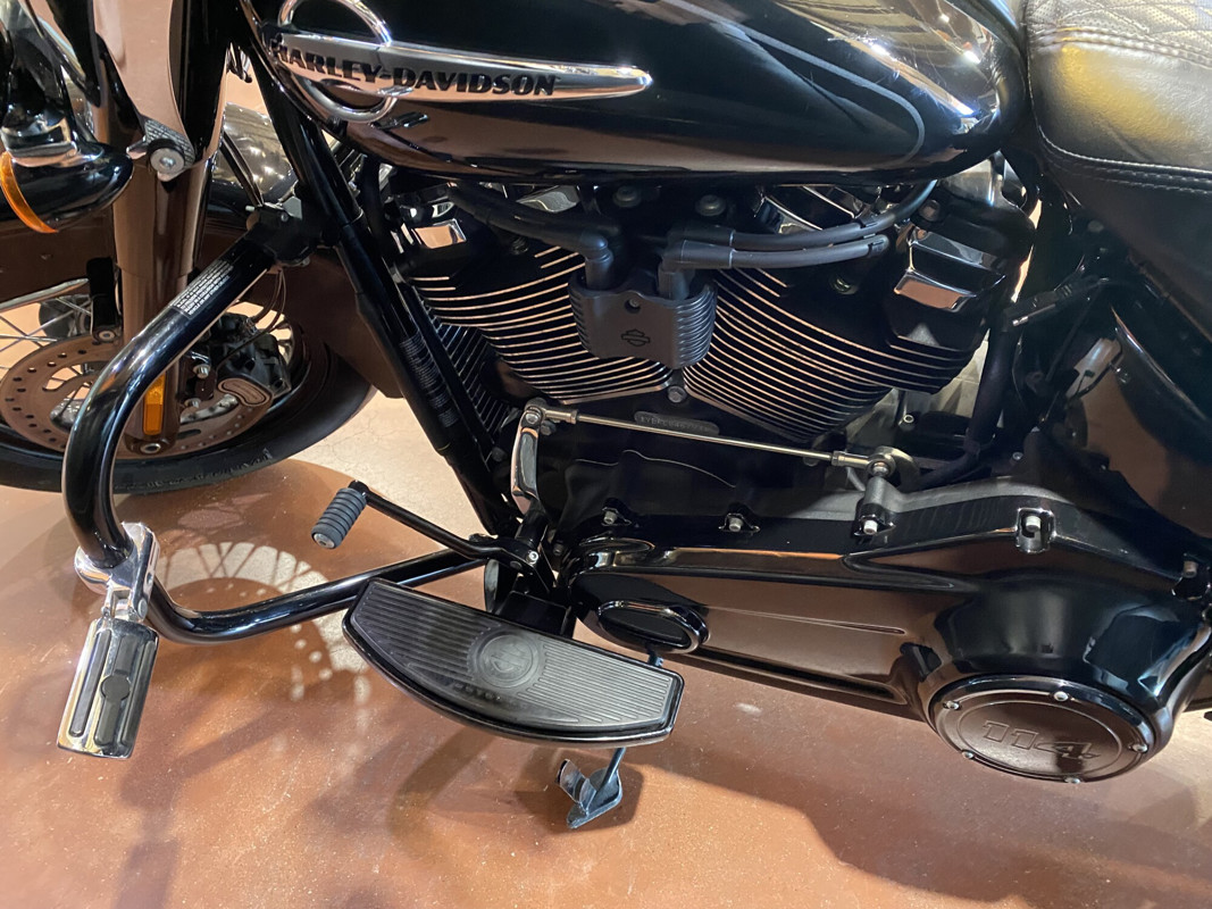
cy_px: 454
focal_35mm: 26
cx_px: 606
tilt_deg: -35.4
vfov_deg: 53.1
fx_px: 910
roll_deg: -0.4
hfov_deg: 67.3
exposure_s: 1/30
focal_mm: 4.25
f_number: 1.8
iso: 800
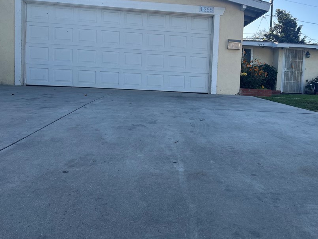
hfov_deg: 55.0
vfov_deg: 42.9
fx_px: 303
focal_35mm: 33
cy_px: 105
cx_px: 190
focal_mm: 5.7
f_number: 1.5
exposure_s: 1/1038
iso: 50
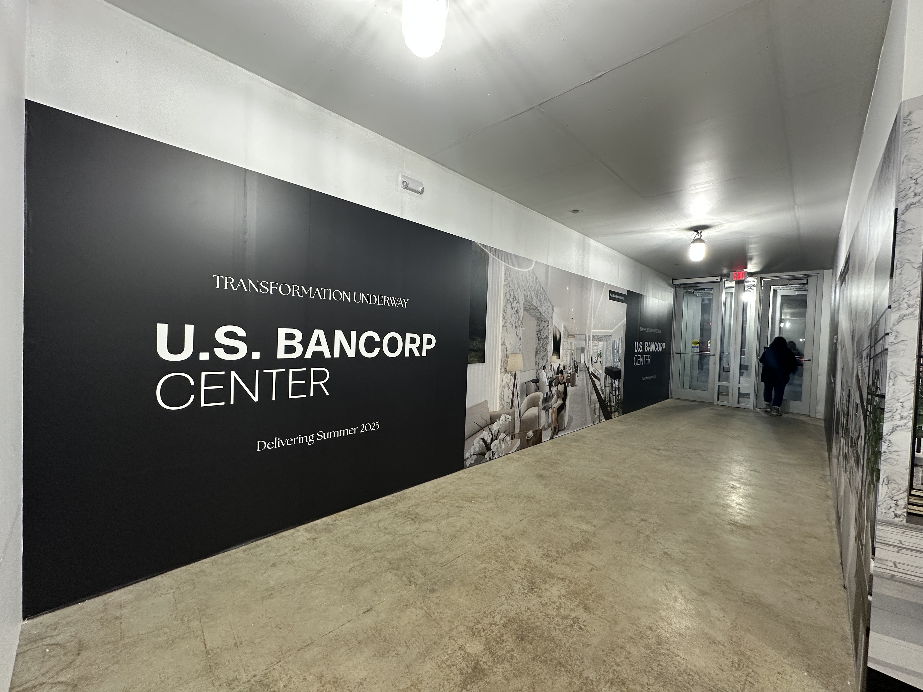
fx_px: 373
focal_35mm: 14
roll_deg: -2.0
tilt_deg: -0.9
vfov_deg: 85.7
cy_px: 346
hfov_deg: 102.1
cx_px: 462
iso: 200
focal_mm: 2.22
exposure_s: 1/120
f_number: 2.2
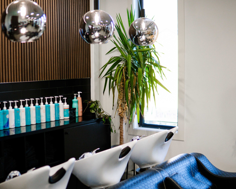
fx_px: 356
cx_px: 102
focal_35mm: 51
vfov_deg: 29.7
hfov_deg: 36.6
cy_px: 95
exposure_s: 1/1250
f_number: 1.4
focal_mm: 30
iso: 400
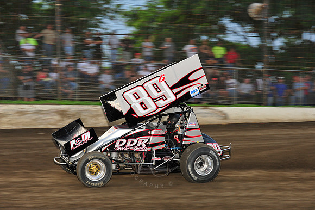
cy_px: 105
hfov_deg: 19.5
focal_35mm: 105
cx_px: 158
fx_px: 918
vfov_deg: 13.0
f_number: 7.1
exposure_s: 1/320
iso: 640
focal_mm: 105
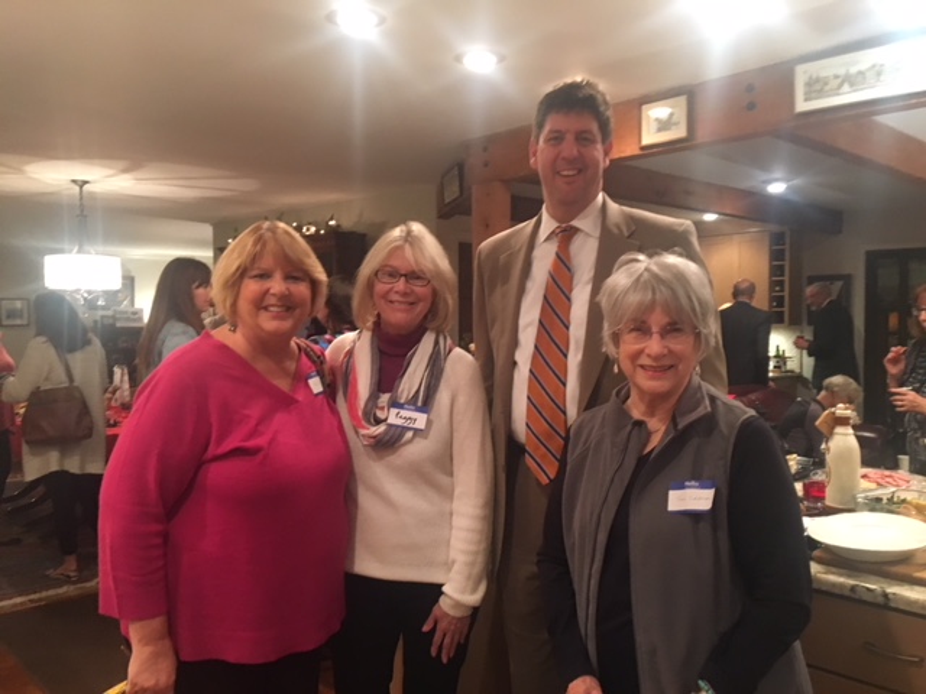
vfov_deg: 48.2
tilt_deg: -2.9
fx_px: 776
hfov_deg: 61.7
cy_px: 347
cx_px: 463
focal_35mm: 29
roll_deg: -1.1
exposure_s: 1/20
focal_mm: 4.15
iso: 200
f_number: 2.2
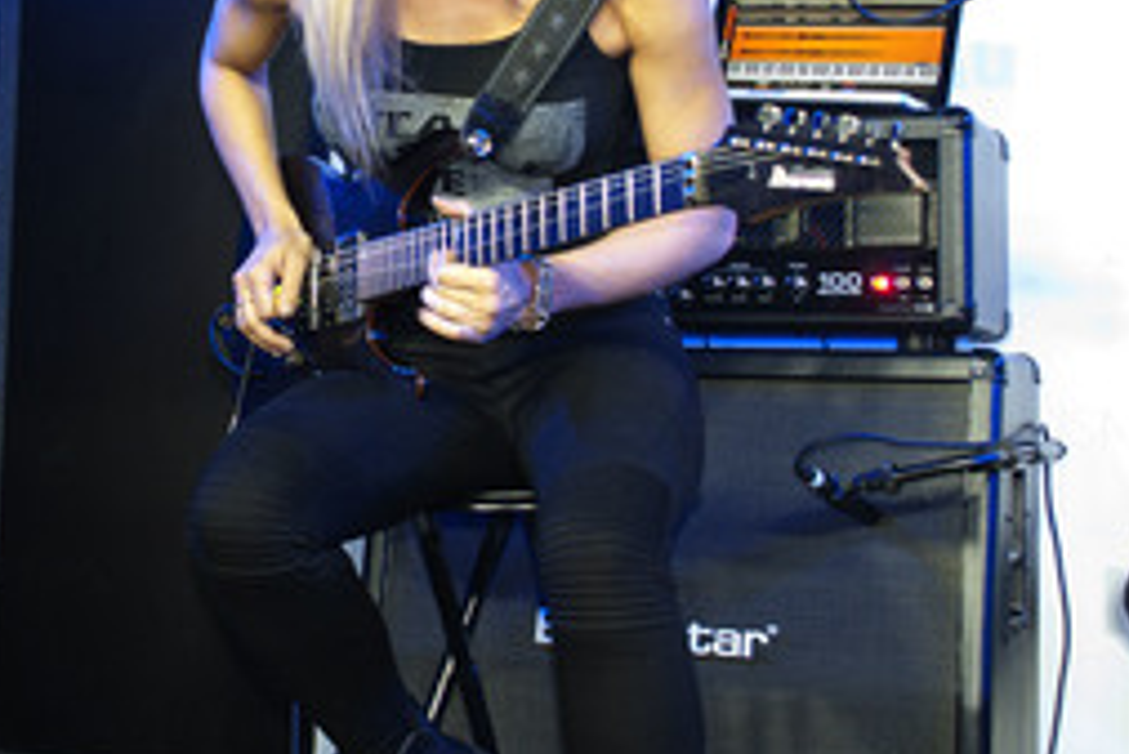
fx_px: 2008
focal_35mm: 64
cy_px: 228
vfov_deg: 21.2
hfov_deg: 30.9
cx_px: 295
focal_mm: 24
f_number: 4.5
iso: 1250
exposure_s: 1/60
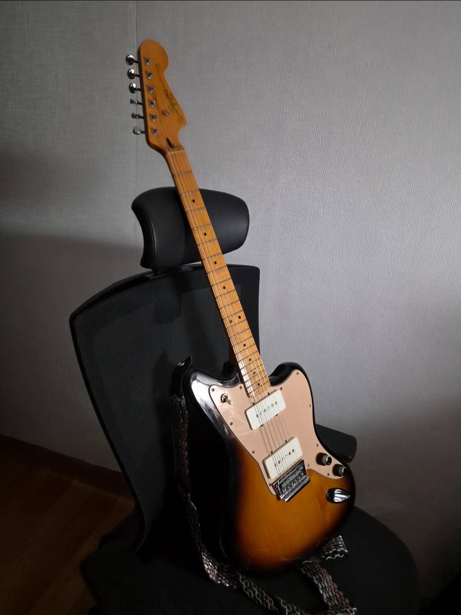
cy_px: 308
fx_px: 408
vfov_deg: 73.9
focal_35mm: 23
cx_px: 230
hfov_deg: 58.9
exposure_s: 1/60.2
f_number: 1.8
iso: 1600
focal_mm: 5.4
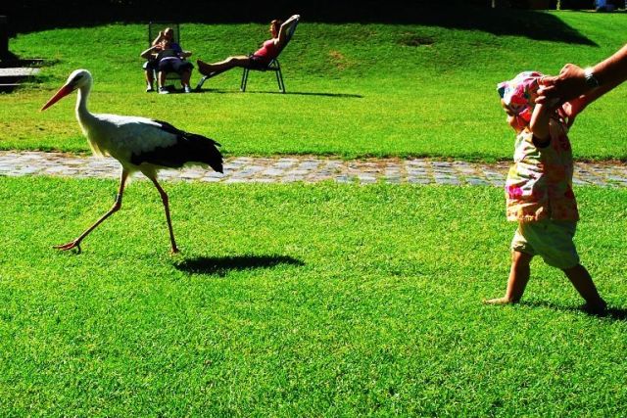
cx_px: 314
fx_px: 836
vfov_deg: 28.1
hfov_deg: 41.1
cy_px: 209
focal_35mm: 48
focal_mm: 32
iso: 200
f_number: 9
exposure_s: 1/320
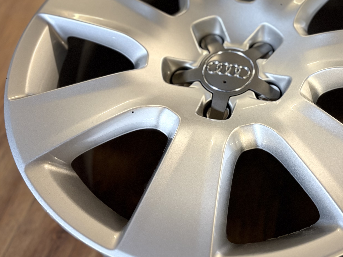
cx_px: 234
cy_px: 114
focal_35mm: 42
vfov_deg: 34.3
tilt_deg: -58.6
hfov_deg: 44.0
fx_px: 416
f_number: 1.6
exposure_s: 1/50
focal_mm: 5.96
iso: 250
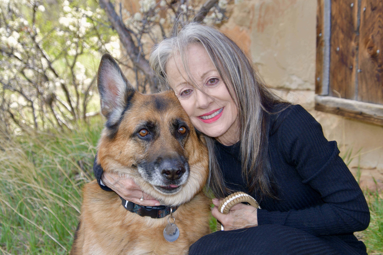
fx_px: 638
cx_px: 192
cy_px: 128
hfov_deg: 33.4
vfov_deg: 22.6
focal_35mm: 60
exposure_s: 1/250
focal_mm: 40
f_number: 4
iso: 125
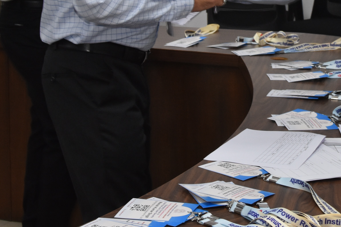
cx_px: 320
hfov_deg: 18.9
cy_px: -4
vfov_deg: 12.7
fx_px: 1004
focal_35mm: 106
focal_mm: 28
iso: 1250
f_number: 8
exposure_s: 1/60
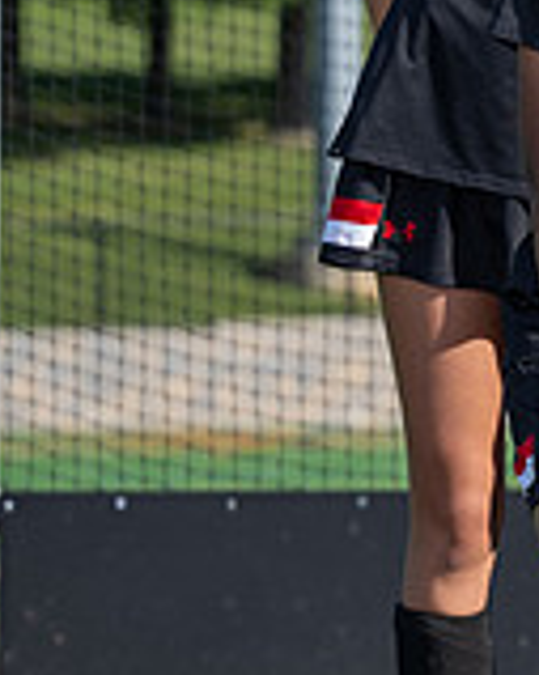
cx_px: 1550
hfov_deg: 4.0
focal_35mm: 372
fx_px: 7425
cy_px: 234
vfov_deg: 5.2
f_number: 2.8
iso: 40
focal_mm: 73
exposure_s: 1/500
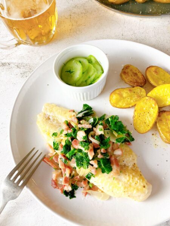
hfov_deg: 49.7
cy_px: 113
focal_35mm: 28
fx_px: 183
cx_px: 85
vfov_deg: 63.4
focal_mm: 3.99
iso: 100
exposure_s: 1/50
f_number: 1.8
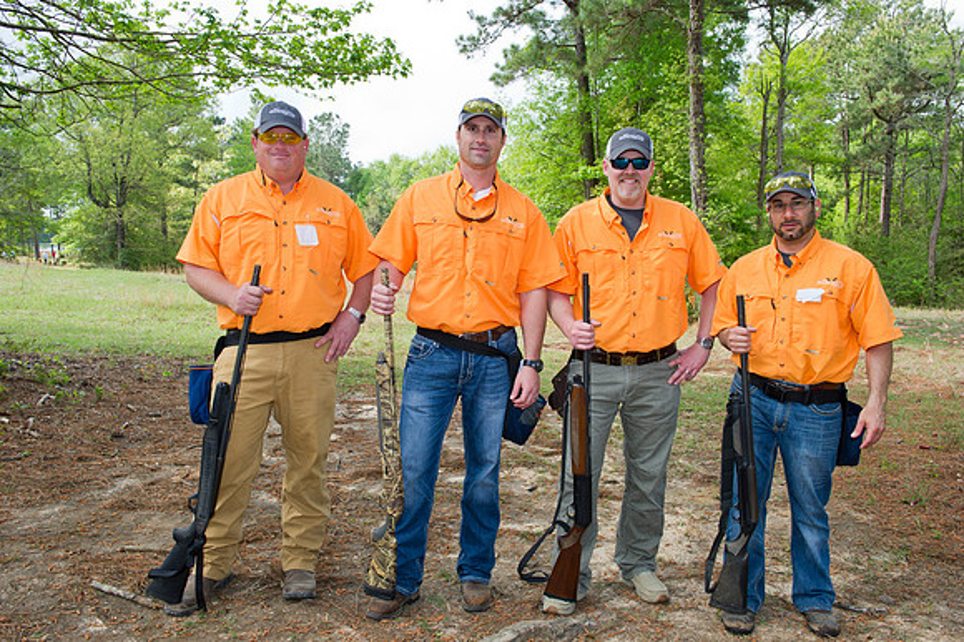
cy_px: 321
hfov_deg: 65.5
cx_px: 482
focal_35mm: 28
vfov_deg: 46.4
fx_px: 749
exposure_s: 1/250
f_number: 8
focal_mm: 28
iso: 400
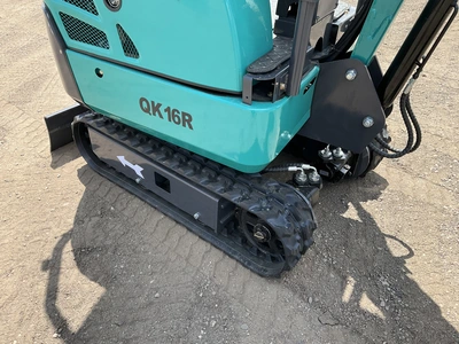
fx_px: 385
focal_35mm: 29
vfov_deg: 48.2
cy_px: 172
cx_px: 230
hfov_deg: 61.7
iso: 25
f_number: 1.8
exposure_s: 1/514
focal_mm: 3
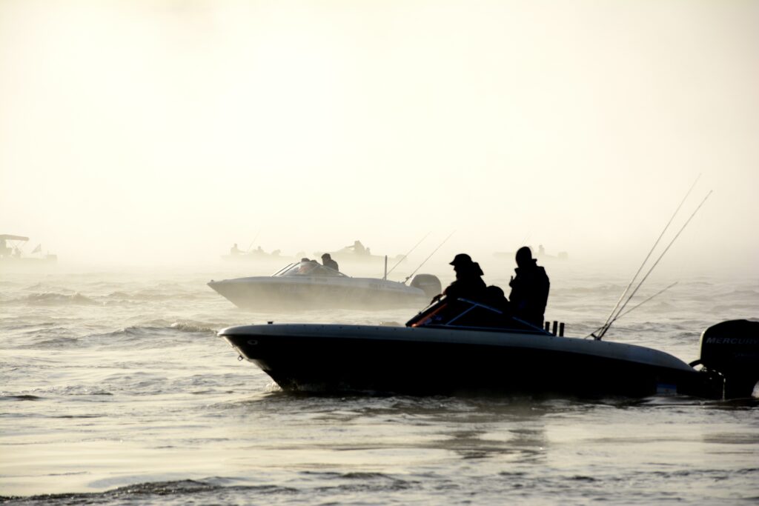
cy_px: 253
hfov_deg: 9.8
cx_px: 380
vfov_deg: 6.5
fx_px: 4428
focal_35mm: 210
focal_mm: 140
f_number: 8
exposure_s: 1/1000
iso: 200
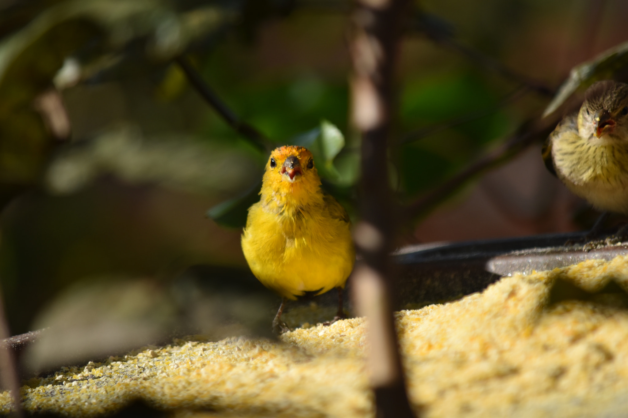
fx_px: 7064
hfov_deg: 5.1
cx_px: 314
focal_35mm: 405
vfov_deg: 3.4
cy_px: 209
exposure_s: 1/800
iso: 200
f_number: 7.1
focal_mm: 270
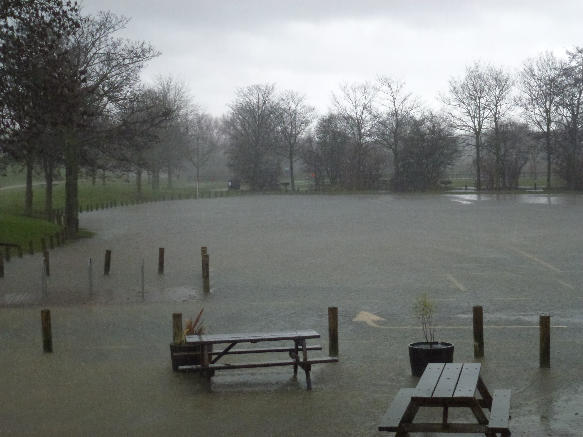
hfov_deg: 31.7
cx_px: 292
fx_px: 1027
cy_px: 218
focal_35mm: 61
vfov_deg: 24.0
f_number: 4.5
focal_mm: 10.9
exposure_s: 1/80
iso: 400
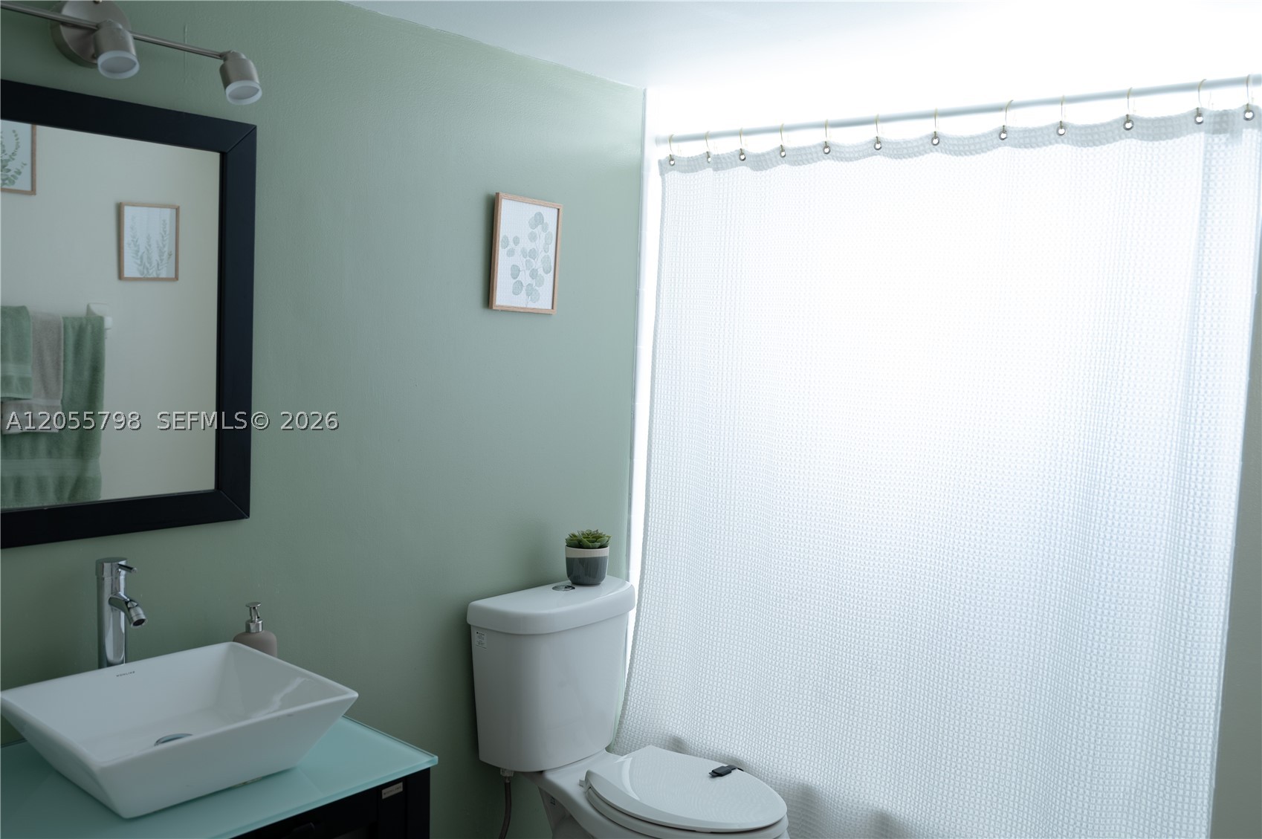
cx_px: 631
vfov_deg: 42.9
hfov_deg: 61.1
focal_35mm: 30
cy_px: 420
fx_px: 1068
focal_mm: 30.5
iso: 100
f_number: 4
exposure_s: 1/3
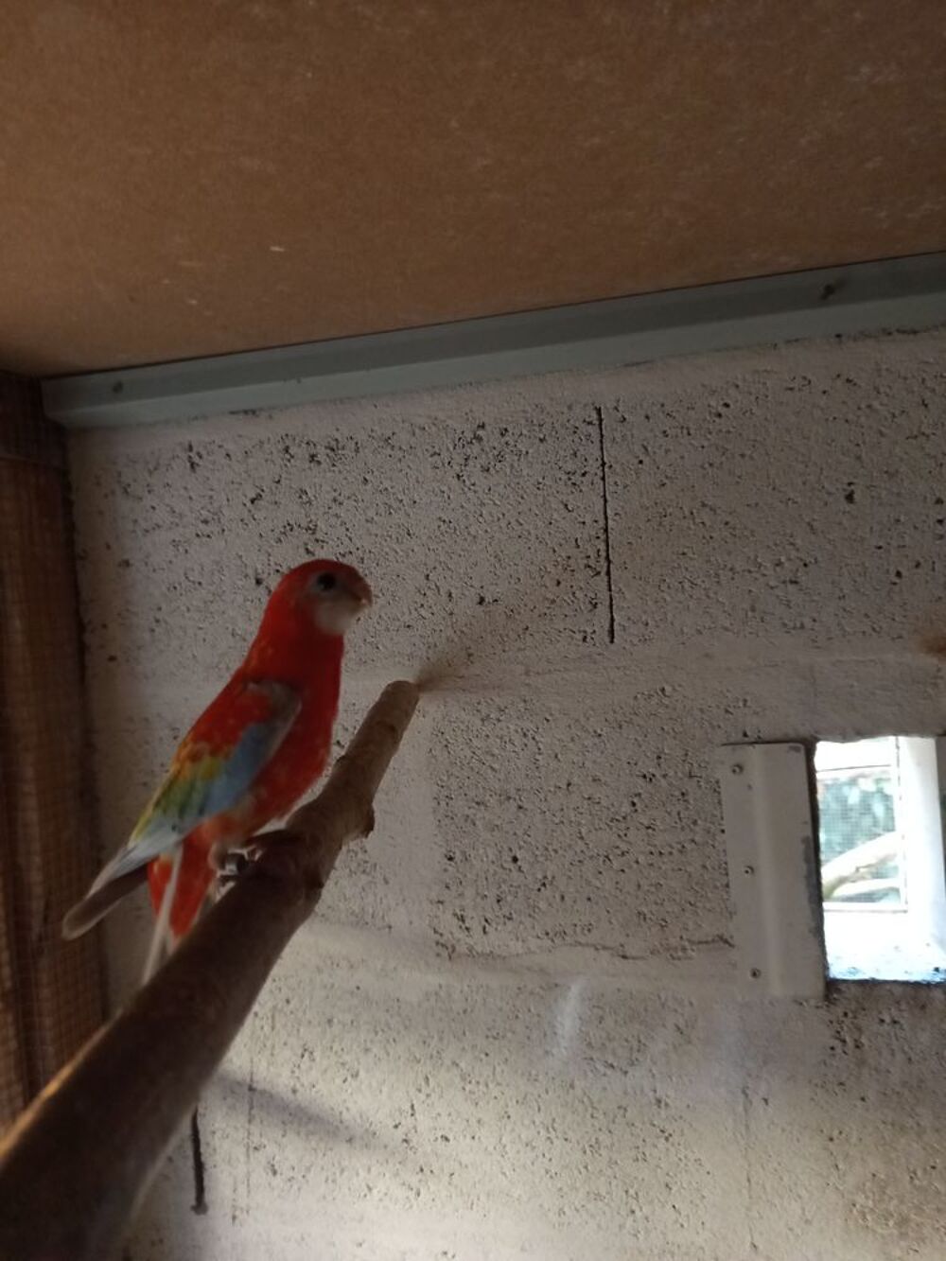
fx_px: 874
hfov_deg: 56.8
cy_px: 630
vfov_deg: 71.6
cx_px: 473
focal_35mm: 24
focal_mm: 5.24
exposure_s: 1/25
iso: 1269
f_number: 1.7
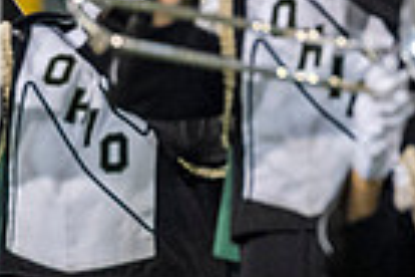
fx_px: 14512
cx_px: -226
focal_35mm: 1259
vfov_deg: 1.1
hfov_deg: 1.6
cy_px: 75
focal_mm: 200
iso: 1250
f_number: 2.8
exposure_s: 1/500
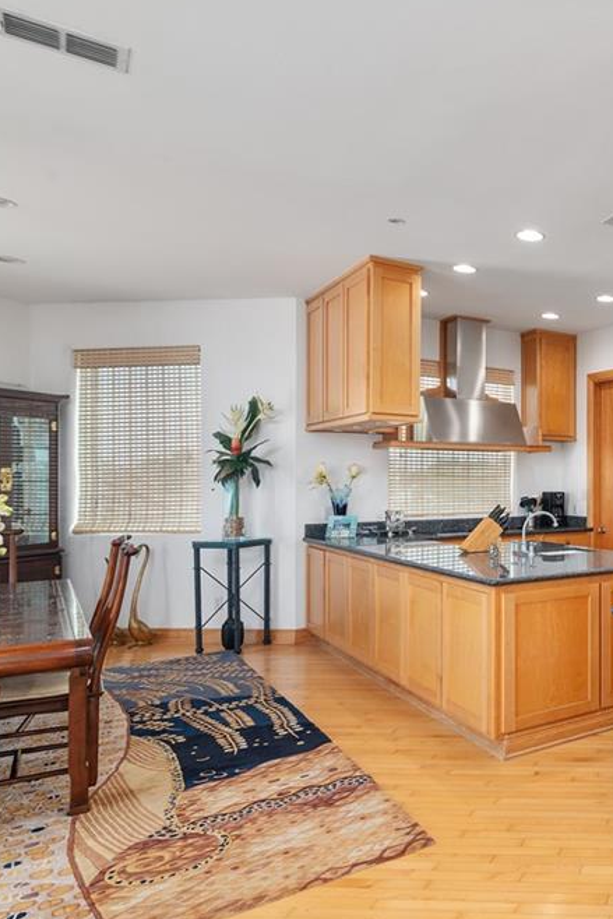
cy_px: 463
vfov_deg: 65.5
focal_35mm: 28
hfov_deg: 37.5
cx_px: 700
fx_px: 715
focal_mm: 18
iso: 160
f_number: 9
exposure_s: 1/5
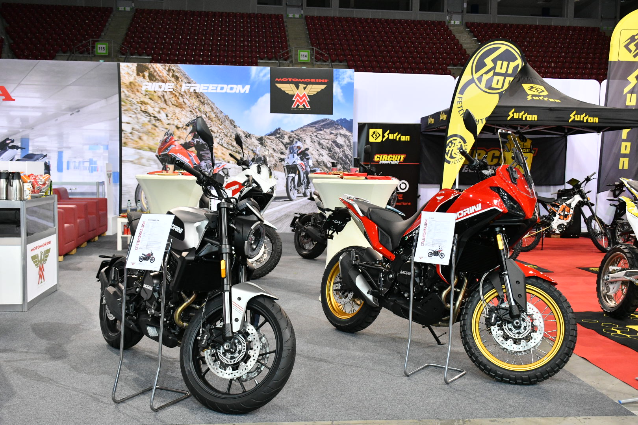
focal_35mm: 39
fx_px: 691
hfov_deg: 49.6
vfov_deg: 34.2
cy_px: 212
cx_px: 319
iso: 2000
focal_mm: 26
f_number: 6.3
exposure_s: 1/200
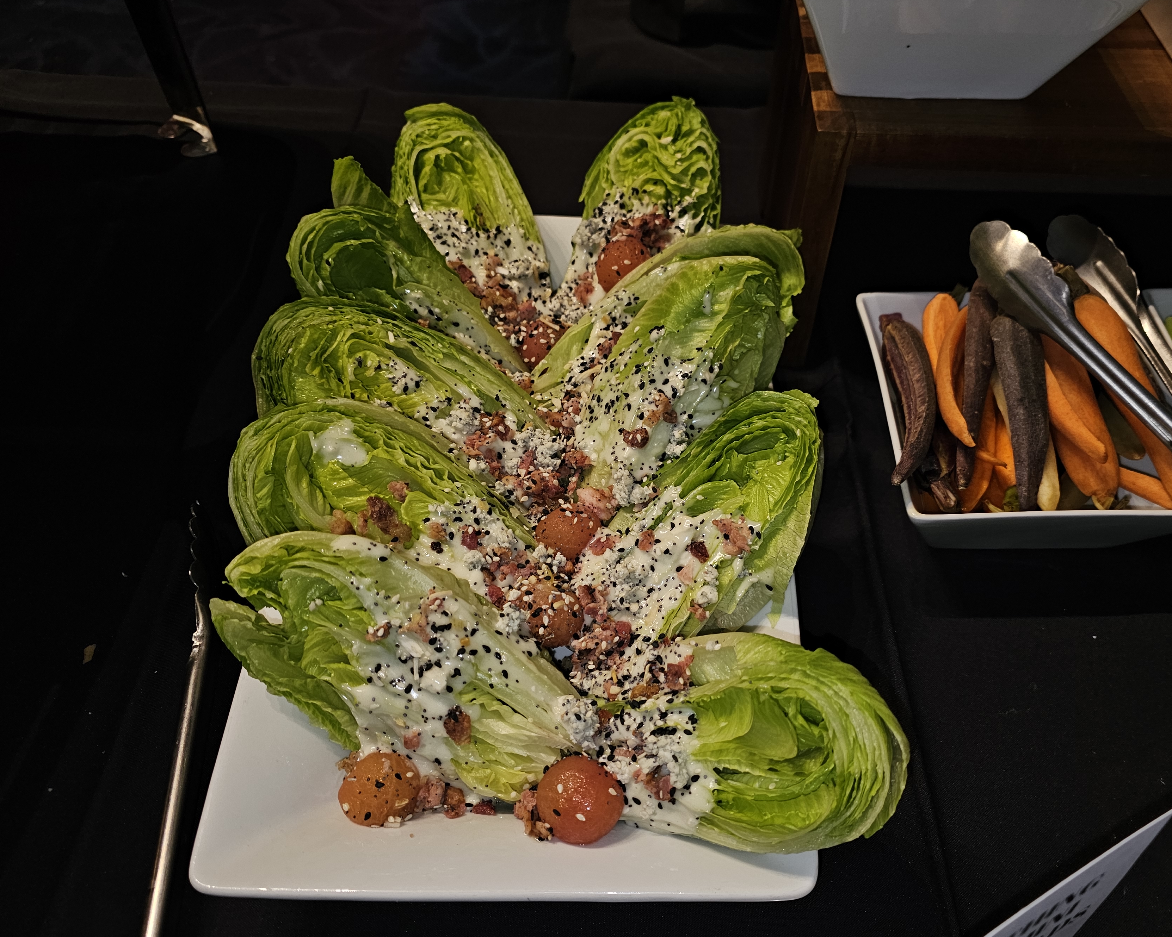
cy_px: 467
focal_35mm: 27
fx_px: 937
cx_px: 653
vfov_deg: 53.2
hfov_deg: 63.9
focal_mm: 6.3
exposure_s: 1/24
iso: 125
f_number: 1.7
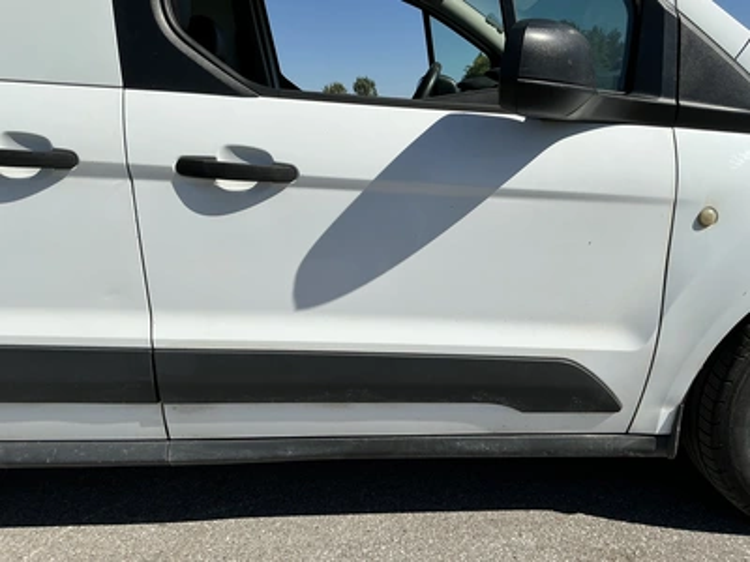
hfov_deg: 63.4
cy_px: 281
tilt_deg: -14.4
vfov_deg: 49.7
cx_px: 375
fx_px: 607
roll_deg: +0.8
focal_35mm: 28
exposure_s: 1/4405
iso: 25
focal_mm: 3
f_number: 1.8
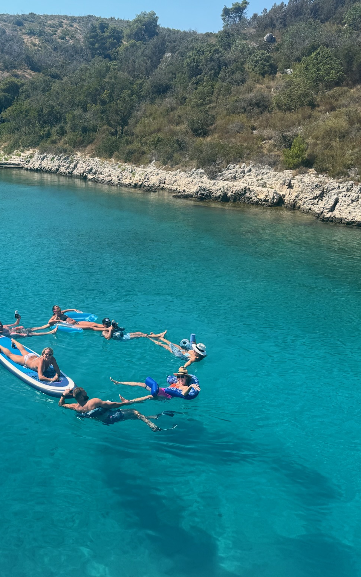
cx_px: 71
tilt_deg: -17.4
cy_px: 289
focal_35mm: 34
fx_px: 535
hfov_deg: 36.0
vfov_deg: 56.7
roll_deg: -2.0
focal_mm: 6.76
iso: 80
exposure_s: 1/3096
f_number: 1.78
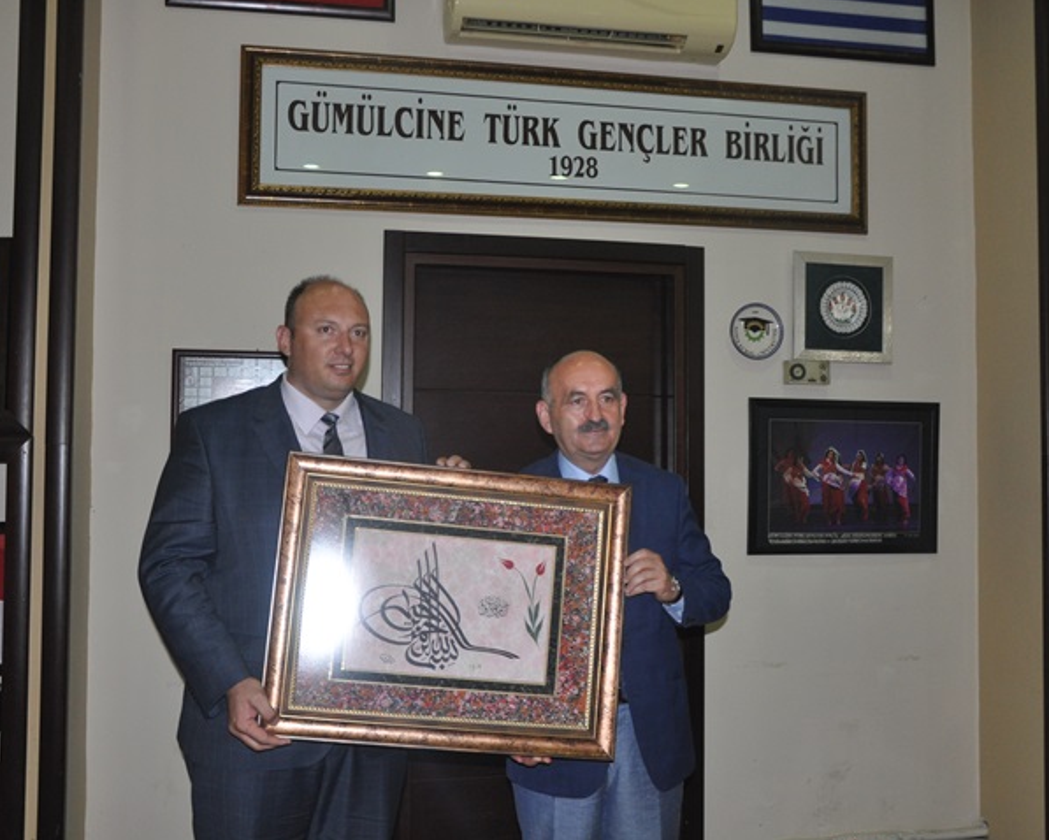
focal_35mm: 37
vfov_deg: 40.6
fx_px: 1136
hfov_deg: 49.6
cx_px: 524
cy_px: 417
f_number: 3.8
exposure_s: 1/60
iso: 800
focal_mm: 21
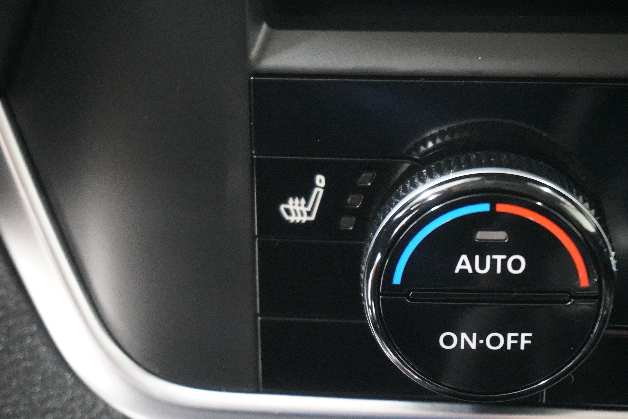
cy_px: 210
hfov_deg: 27.0
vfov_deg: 18.2
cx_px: 314
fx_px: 1309
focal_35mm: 75
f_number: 5.6
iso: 12800
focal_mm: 50
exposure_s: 1/25
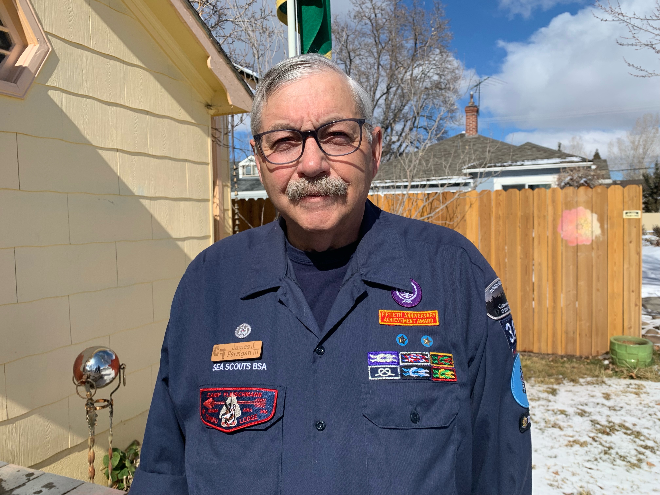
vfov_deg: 53.1
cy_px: 248
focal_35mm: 26
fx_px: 496
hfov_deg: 67.3
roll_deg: +0.1
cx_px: 330
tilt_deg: -2.3
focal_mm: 4.25
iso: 25
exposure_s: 1/3289
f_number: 1.8
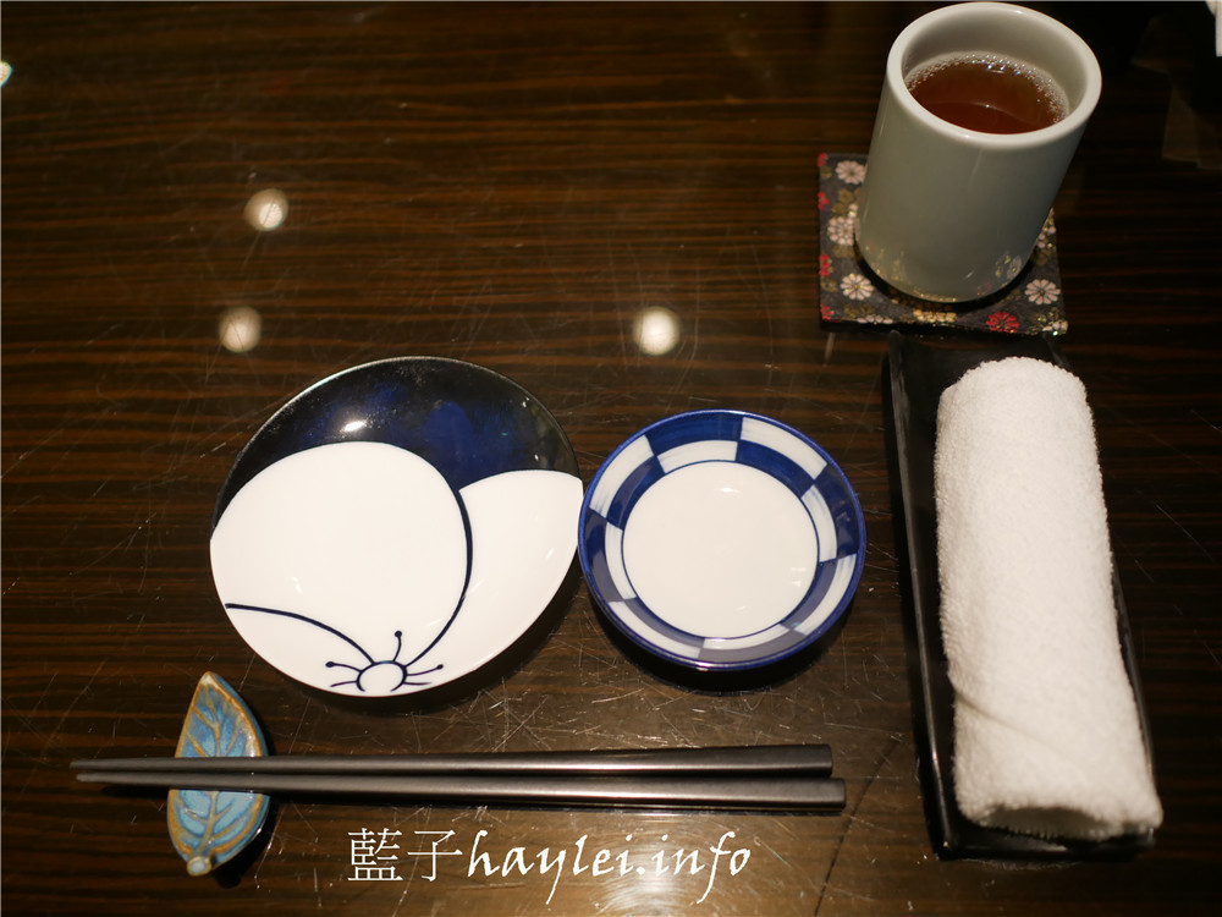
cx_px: 611
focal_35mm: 30
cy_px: 458
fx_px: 1059
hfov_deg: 60.0
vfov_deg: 46.8
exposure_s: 1/60
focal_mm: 15
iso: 320
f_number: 1.7
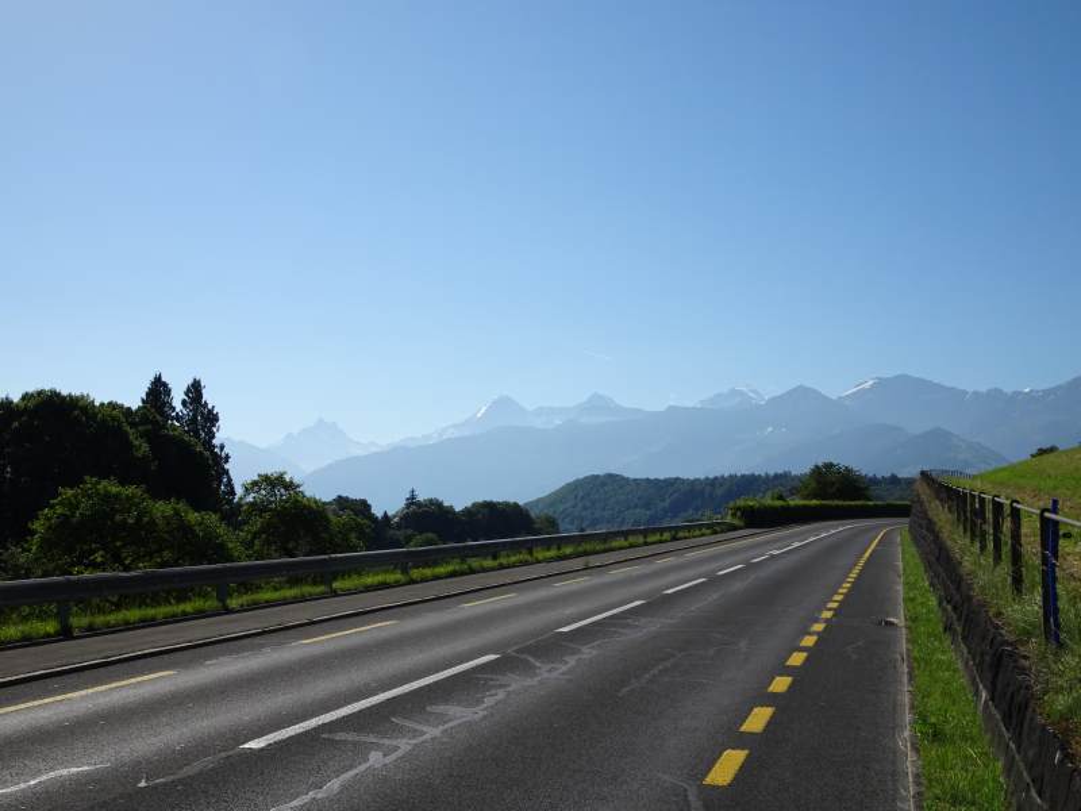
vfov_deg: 36.0
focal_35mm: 40
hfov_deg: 46.8
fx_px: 1249
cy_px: 406
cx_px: 540
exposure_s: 1/1250
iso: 80
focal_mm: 6.8
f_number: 4
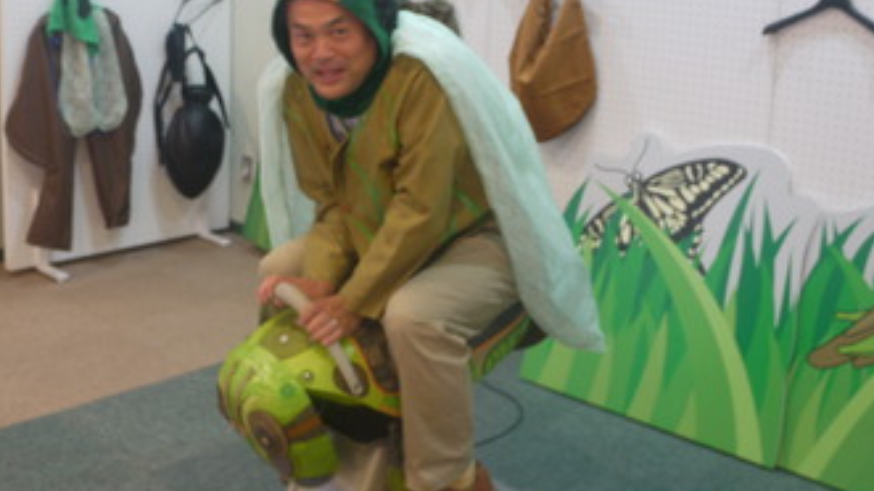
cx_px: 393
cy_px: 116
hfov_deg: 41.3
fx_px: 1158
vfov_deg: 23.7
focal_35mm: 50
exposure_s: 1/10
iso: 400
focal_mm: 19
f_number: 4.3
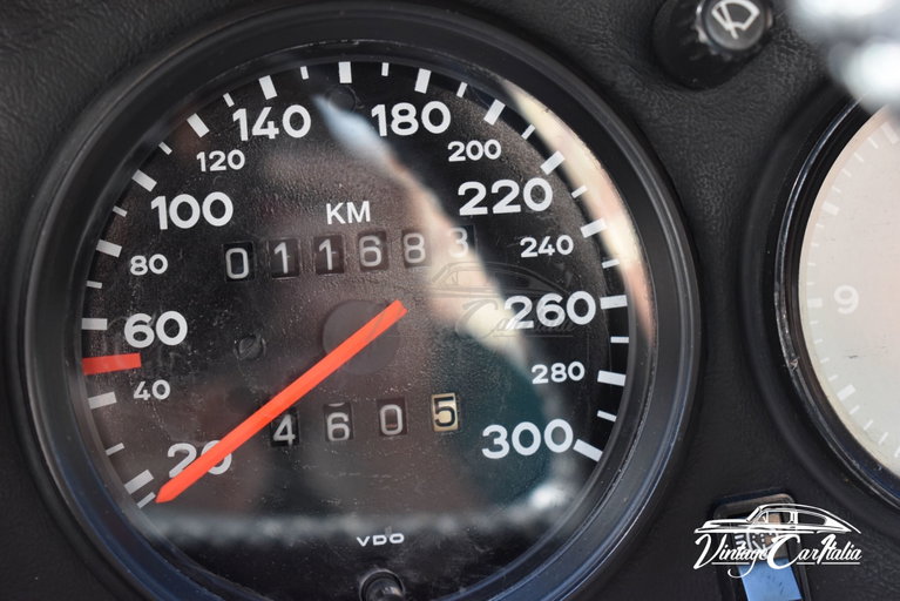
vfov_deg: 18.2
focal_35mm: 75
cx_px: 450
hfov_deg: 27.0
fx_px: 1876
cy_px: 300
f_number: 5.6
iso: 1400
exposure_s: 1/125
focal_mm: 50
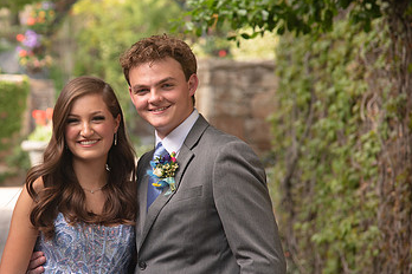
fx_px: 2289
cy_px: 156
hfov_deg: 10.3
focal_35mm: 200
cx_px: 86
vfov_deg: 6.9
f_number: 5
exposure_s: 1/125
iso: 400
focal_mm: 120
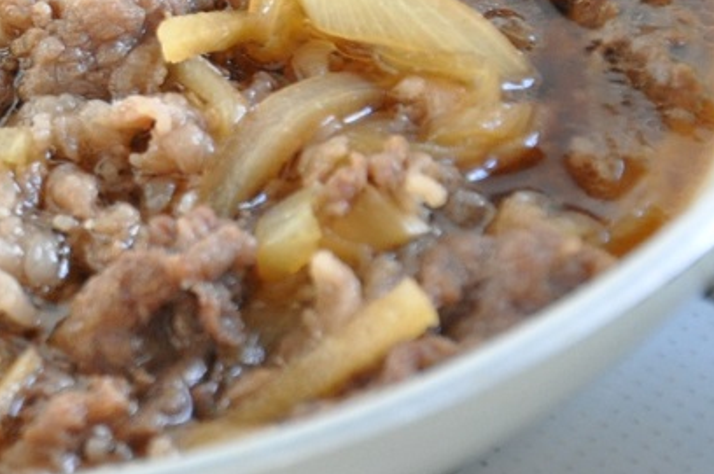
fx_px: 4200
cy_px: -11
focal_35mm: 212
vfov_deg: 6.4
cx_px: -304
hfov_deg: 9.5
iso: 1600
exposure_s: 1/15
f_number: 4.8
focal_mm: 48
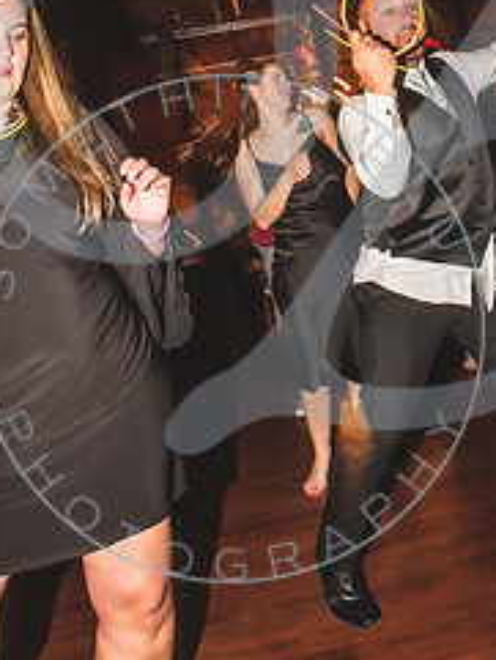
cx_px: 354
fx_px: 821
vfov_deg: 41.7
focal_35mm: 43
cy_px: 120
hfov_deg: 33.2
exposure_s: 1/13
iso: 1000
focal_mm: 24
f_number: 11
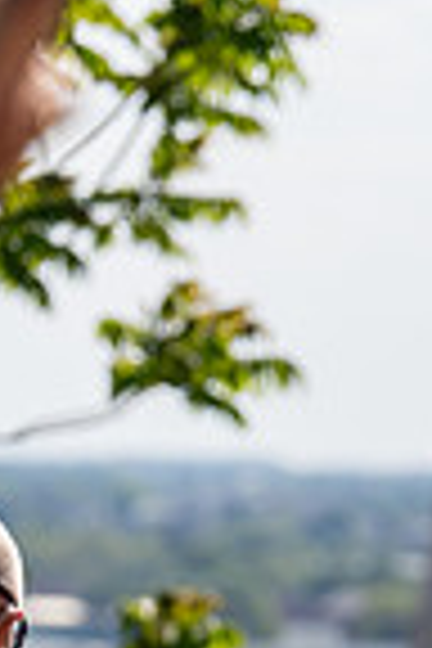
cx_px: 621
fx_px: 6839
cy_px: 994
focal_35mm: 380
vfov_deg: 5.4
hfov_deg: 3.6
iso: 100
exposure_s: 1/1000
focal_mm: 122
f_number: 3.5
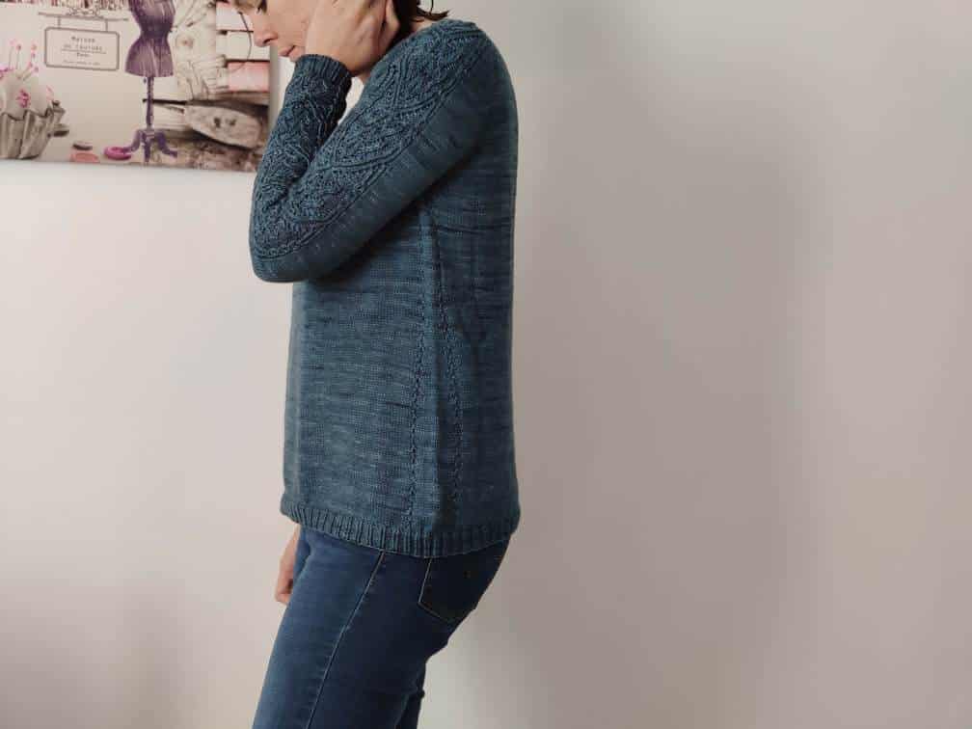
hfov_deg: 45.8
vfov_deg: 35.1
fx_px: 1151
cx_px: 486
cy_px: 364
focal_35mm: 41
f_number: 2
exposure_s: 1/50
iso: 310
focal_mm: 8.16
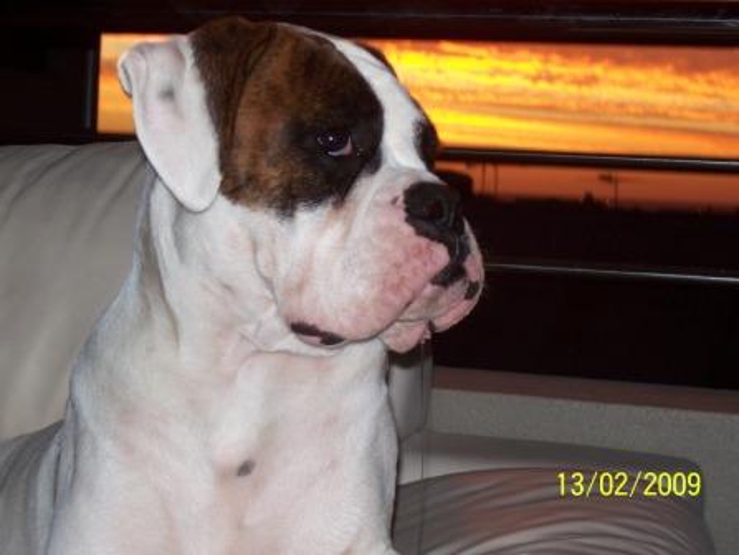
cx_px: 370
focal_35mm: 82
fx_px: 1752
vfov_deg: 18.0
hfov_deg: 23.8
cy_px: 278
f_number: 4
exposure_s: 1/80
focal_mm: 13.6
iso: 80
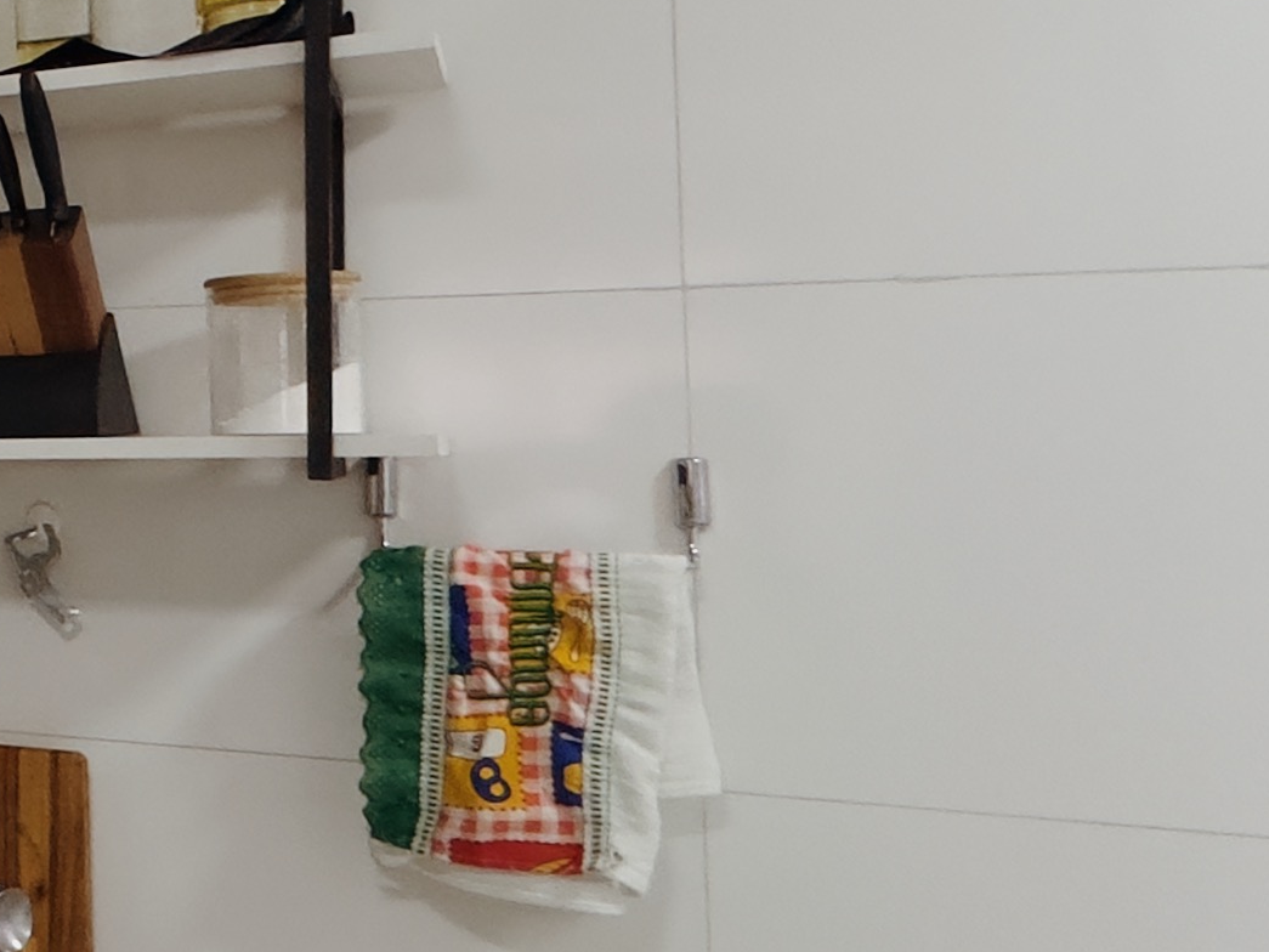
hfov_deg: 21.0
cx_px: -1106
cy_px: 361
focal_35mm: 54
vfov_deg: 27.0
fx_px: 1980
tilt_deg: +3.6
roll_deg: +0.3
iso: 200
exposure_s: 1/120
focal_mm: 2.22
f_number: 2.2
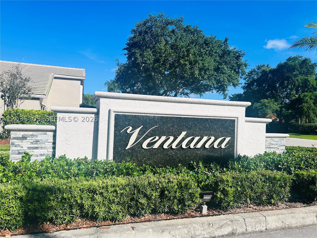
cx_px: 158
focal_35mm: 26
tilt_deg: +1.1
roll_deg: -1.7
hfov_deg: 67.3
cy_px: 119
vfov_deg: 53.1
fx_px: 238
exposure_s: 1/5319
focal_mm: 5.7
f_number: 1.5
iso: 50
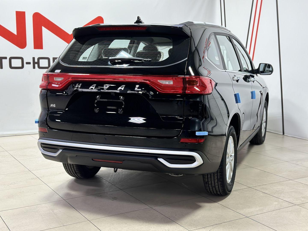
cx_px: 154
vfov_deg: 30.3
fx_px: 427
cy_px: 116
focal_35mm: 48
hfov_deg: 39.7
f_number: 1.78
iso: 200
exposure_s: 1/100
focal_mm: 6.86
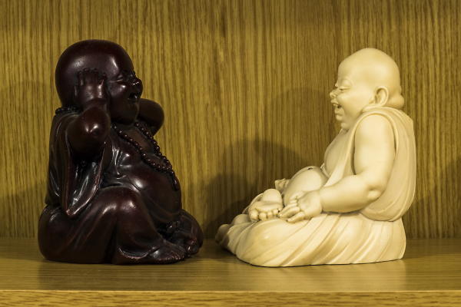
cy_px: 154
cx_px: 230
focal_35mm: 202
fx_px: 2593
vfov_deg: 6.8
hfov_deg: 10.2
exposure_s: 30
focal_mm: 135
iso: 100
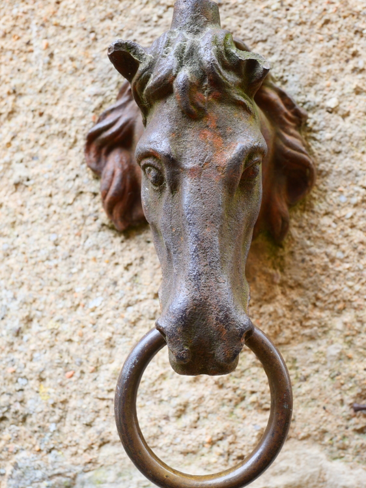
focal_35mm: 47
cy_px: 250
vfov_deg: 40.4
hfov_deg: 30.9
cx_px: 188
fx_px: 662
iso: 200
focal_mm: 22
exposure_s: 1/60
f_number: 4.9
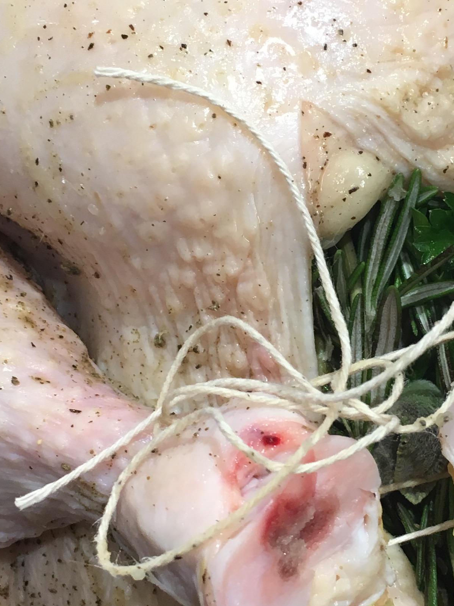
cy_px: 345
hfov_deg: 20.0
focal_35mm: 73
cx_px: 333
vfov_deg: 26.7
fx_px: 1277
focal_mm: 4.15
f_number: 2.2
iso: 32
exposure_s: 1/40
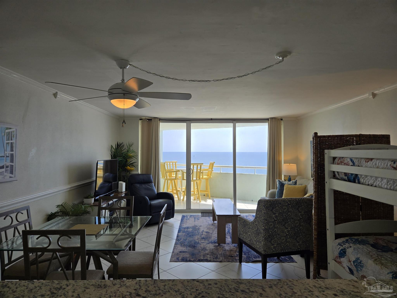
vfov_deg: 58.9
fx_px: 264
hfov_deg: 73.9
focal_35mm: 23
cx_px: 198
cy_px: 149
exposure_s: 1/547
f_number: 1.8
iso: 25
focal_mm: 5.4
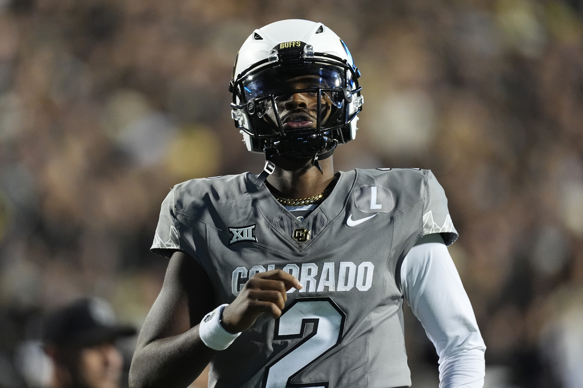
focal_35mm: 600
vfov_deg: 2.3
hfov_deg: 3.4
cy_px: 194
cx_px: 292
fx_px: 9716
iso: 6400
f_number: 4
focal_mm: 600
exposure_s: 1/1000
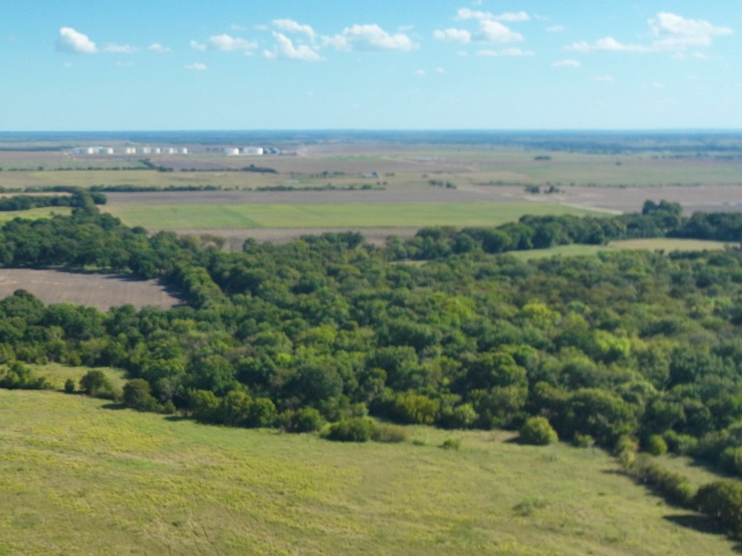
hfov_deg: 33.5
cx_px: 57
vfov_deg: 25.5
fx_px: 1157
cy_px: 570
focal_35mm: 54
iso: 120
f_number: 2.8
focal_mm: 12.29
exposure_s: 1/1600
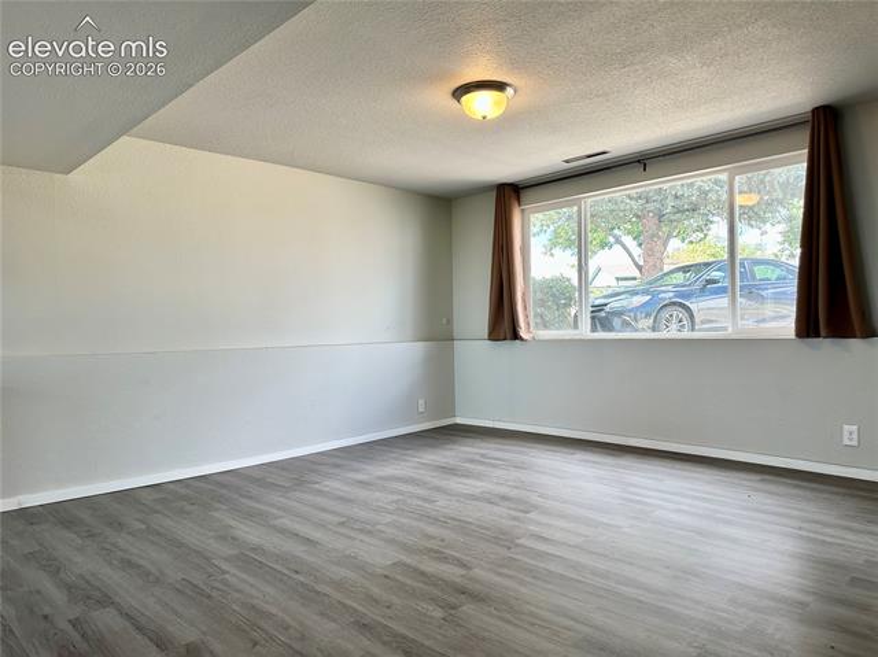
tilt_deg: -1.3
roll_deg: +0.7
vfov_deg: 56.8
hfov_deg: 71.6
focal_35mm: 24
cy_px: 328
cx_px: 439
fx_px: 608
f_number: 1.78
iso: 100
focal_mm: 6.86
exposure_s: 1/157
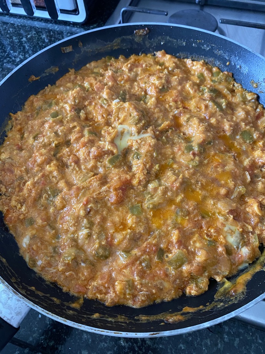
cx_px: 132
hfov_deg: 53.1
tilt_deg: -60.0
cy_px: 177
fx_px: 265
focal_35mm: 26
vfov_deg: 67.3
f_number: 1.8
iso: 500
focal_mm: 4.25
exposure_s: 1/40
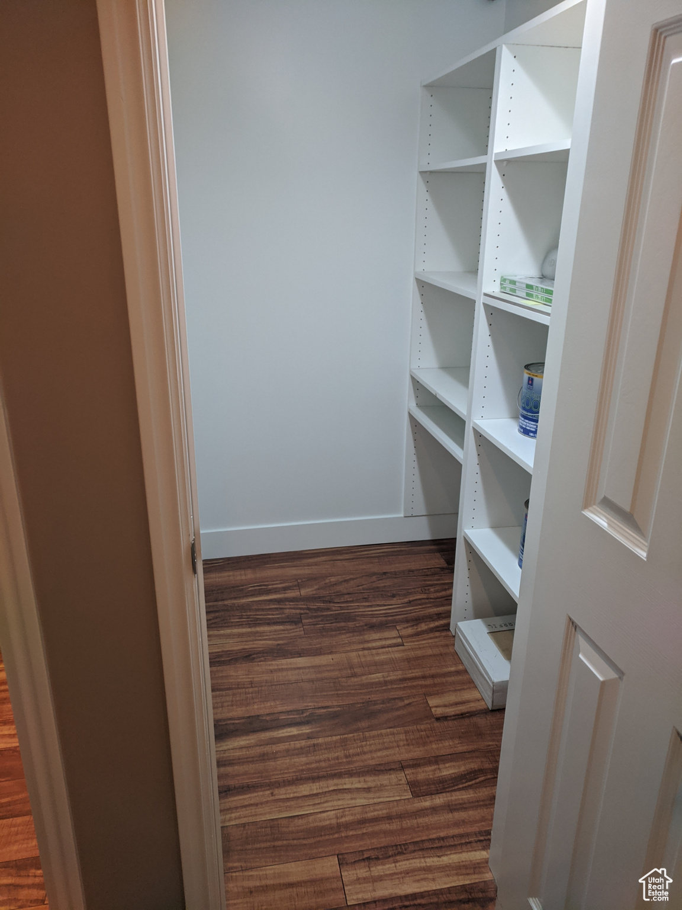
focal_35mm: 26
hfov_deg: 53.1
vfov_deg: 67.3
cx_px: 341
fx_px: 683
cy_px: 455
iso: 266
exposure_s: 1/60
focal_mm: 4.67
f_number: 2
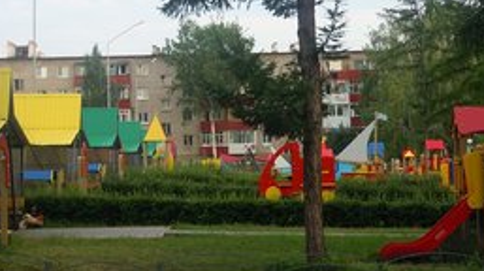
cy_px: 79
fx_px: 1372
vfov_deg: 11.3
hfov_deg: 19.9
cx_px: 330
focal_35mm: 107
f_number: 4
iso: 100
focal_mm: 11.2
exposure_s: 1/60
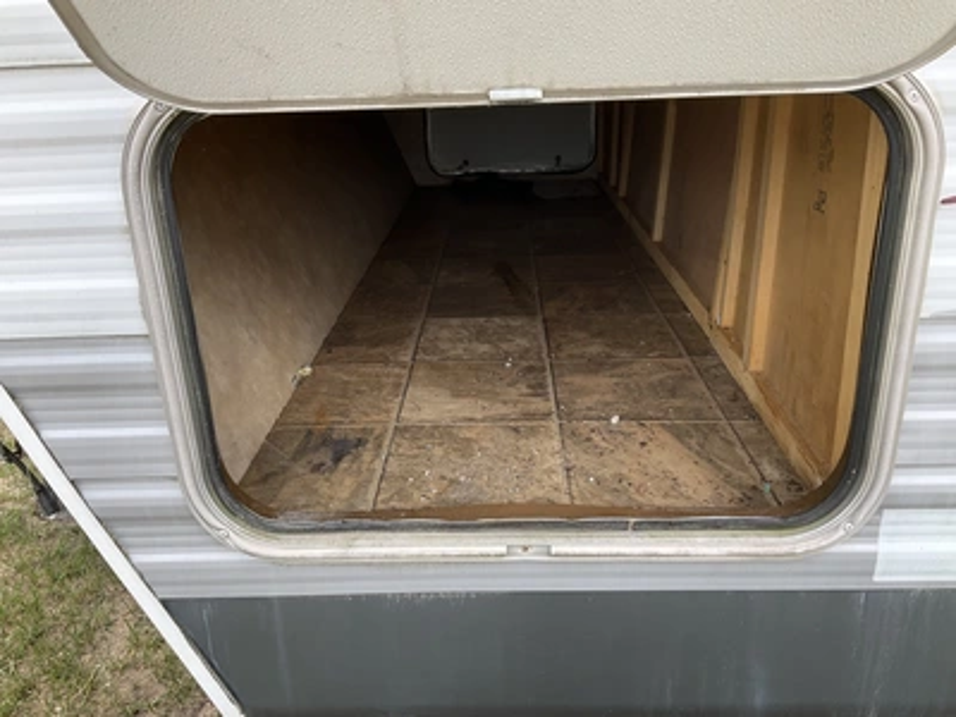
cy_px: 358
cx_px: 478
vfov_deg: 48.2
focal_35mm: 29
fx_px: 801
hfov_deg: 61.7
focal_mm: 3
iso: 25
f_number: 1.8
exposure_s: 1/272
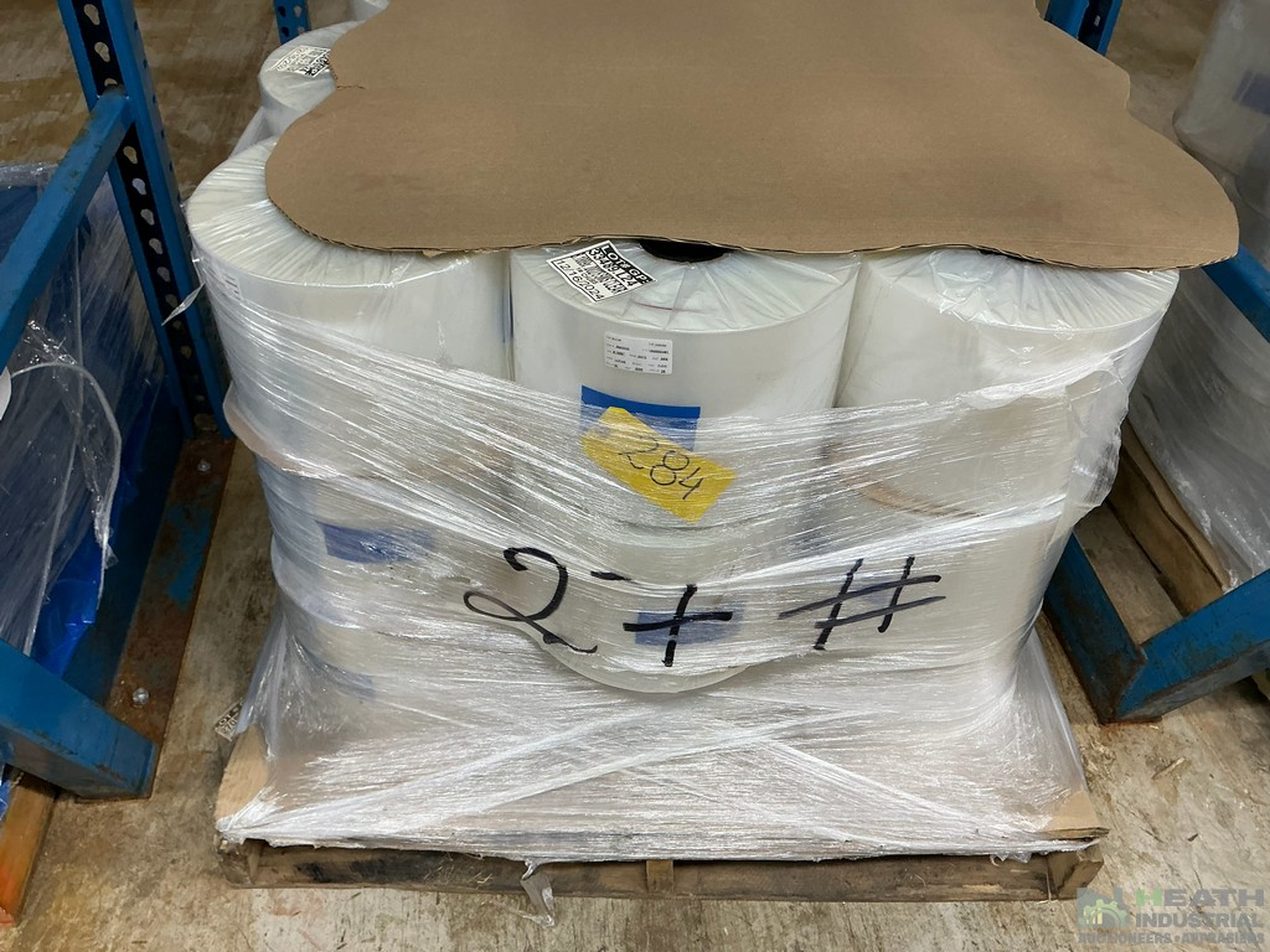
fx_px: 1027
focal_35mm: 28
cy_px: 476
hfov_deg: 63.4
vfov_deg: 49.7
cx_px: 635
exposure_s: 1/60
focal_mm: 3
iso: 100
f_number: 1.8
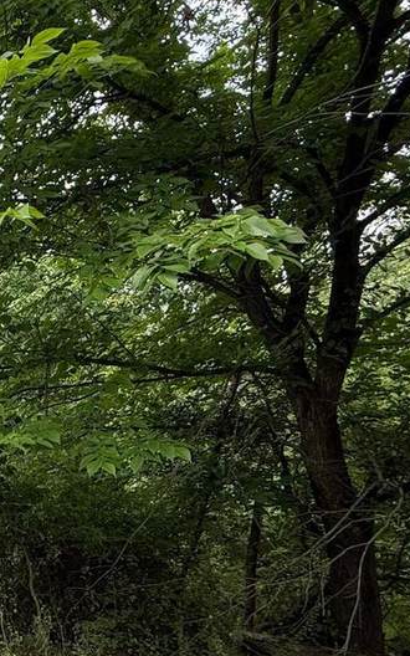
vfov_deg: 52.6
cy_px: 457
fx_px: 644
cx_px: -240
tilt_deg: +1.8
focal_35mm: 36
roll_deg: +0.6
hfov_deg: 24.8
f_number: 2.2
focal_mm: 2.22
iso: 64
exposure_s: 1/361
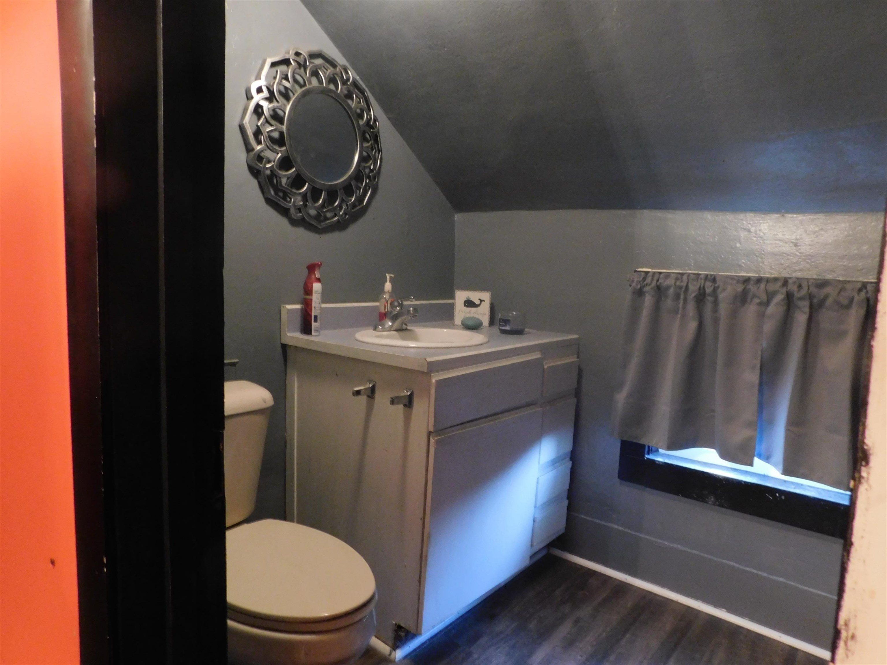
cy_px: 332
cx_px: 444
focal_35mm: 23
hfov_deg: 73.9
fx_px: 589
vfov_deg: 58.9
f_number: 3
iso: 400
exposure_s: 1/10
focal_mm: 4
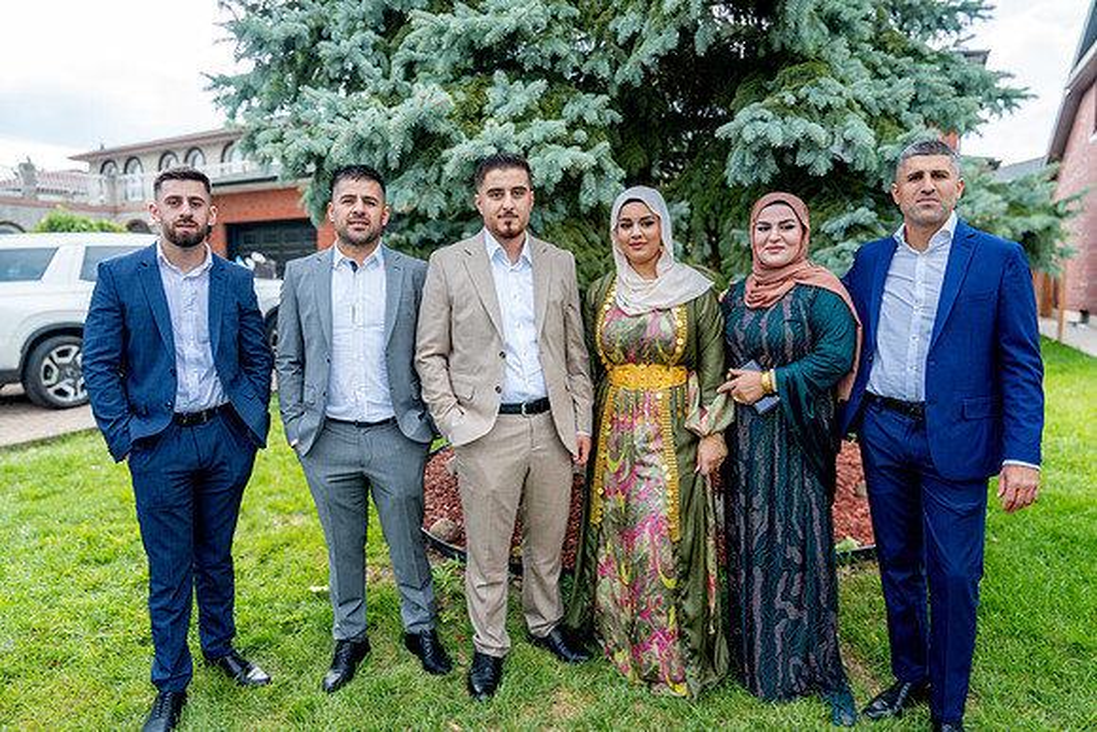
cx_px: 548
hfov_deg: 73.7
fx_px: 731
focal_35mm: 24
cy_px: 366
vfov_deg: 53.2
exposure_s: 1/200
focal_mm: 24
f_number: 7.1
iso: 320
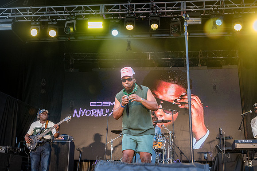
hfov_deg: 46.0
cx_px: 136
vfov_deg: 31.5
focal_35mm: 42
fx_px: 302
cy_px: 68
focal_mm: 35
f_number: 4
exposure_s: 1/500
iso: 1600
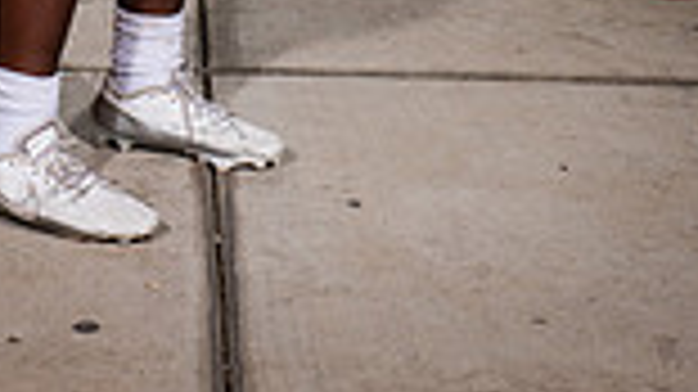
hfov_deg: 15.3
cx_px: 171
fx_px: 2590
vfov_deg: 8.0
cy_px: -563
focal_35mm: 140
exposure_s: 1/400
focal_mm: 46
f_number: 7.1
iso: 125
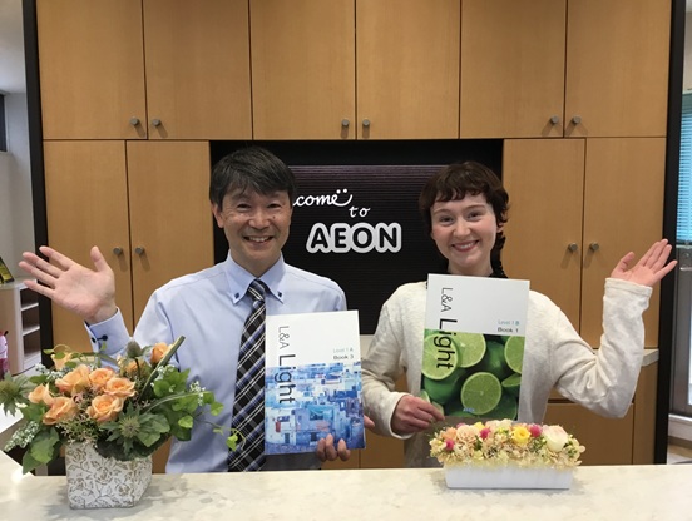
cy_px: 260
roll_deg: +0.7
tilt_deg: -4.3
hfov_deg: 58.3
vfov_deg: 45.6
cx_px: 346
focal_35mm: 31
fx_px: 621
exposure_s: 1/30
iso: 32
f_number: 2.4
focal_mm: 3.3
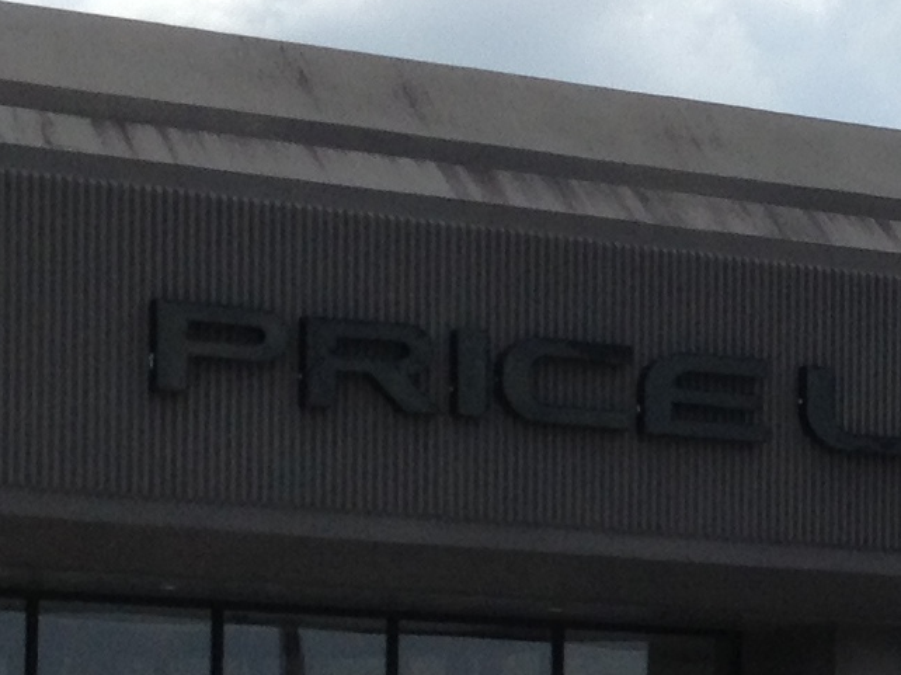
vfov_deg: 8.3
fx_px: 4631
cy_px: 793
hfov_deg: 10.8
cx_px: 1290
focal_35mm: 178
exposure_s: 1/2304
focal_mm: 4.28
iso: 50
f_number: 2.4
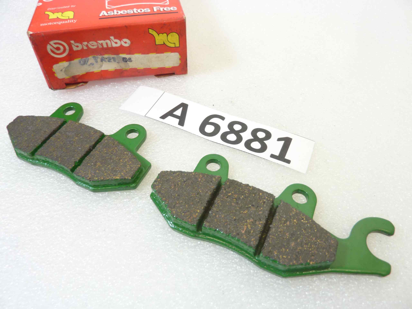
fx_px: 298
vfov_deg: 54.9
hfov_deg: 69.4
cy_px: 154
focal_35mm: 25
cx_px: 206
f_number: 3.3
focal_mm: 4.1
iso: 80
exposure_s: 1/25
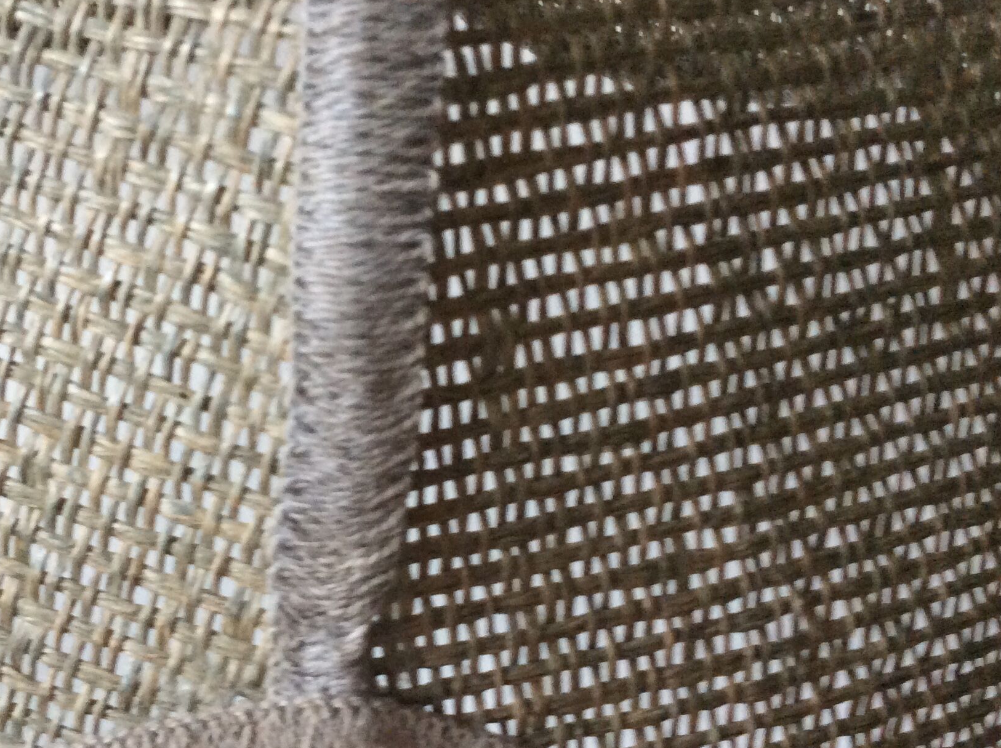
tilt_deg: -34.8
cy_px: 421
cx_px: 283
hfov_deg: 36.9
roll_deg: +2.6
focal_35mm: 51
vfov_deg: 28.5
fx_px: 1473
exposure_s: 1/25
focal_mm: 3.3
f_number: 2.4
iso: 160
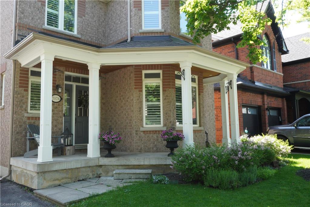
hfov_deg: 63.2
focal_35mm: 29
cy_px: 104
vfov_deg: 44.6
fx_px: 252
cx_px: 155
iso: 1000
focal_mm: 19.5
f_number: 22
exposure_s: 1/30
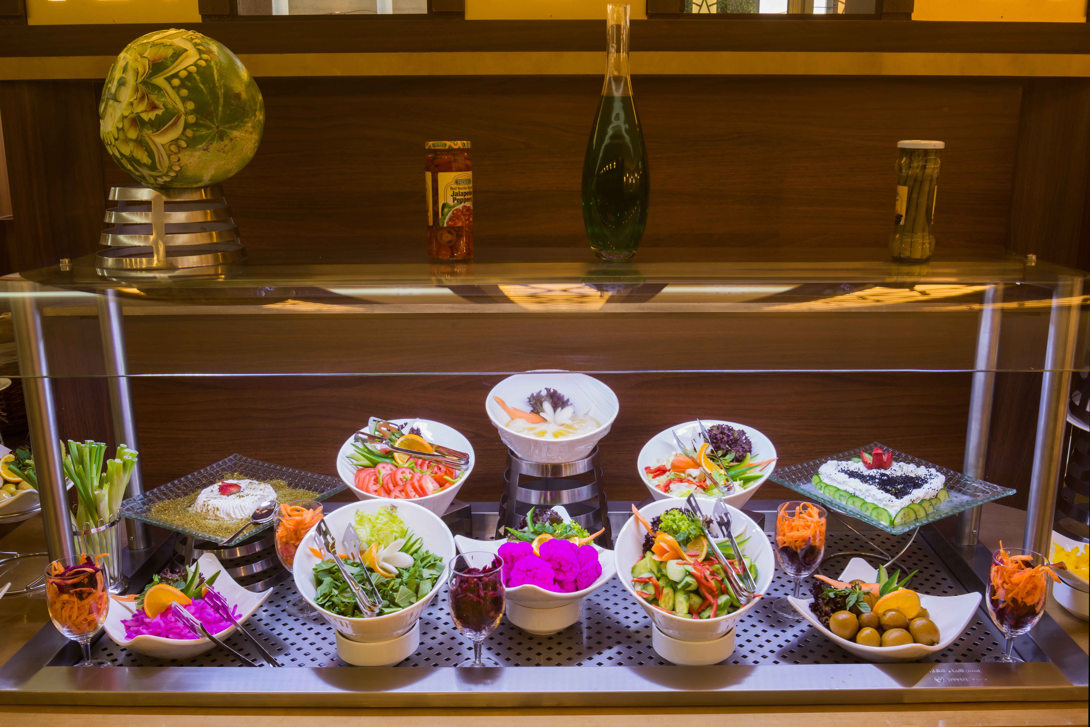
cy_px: 364
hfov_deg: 58.7
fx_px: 969
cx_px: 545
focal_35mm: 32
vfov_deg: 41.1
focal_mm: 32
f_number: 14
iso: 100
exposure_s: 2
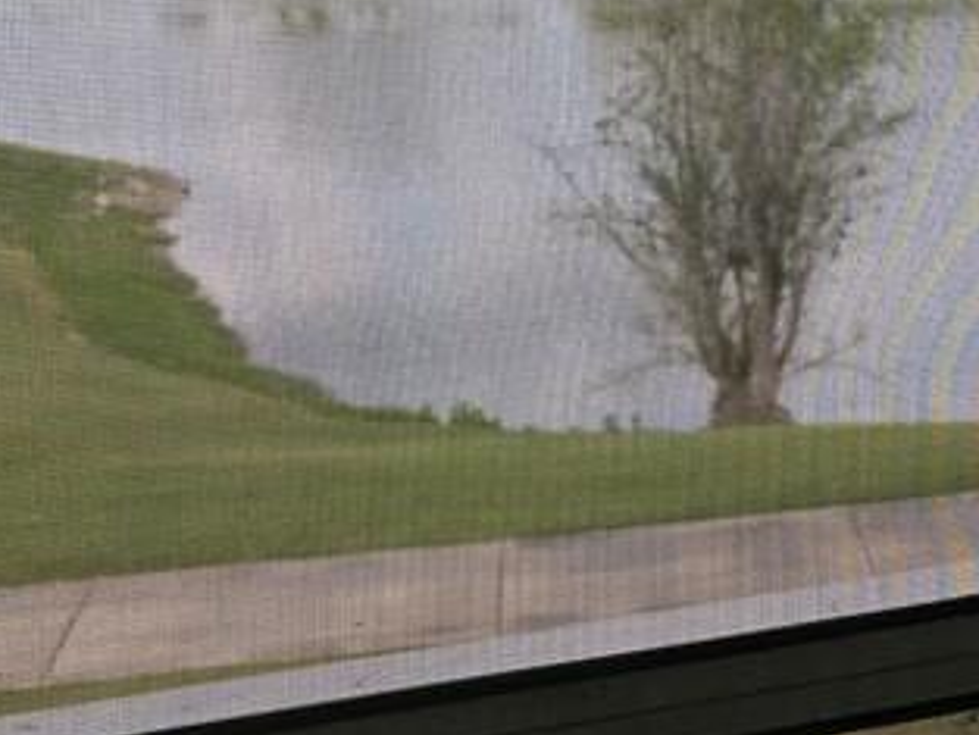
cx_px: 1282
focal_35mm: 85
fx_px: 2405
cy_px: -3
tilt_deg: -3.9
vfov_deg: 17.0
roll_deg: +0.5
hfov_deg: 20.9
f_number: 1.6
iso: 50
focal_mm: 5.96
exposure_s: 1/688
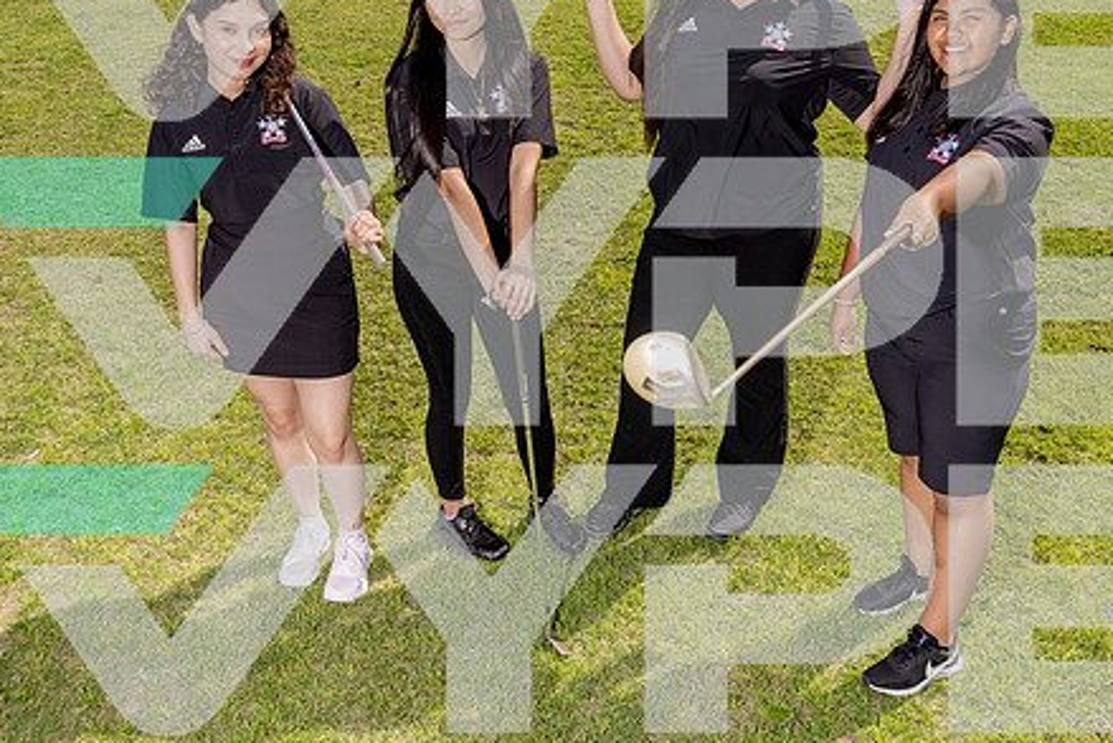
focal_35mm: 41
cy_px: 293
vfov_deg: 32.5
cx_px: 603
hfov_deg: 47.3
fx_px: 1268
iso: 100
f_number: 7.1
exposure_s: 1/250
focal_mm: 31
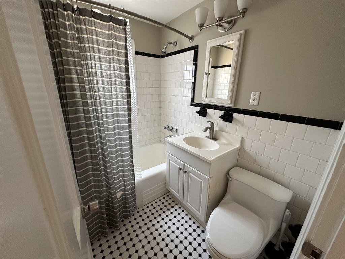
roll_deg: -1.4
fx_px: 140
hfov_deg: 102.1
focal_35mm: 14
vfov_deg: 85.7
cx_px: 172
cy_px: 130
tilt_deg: -15.1
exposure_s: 1/60
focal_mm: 2.22
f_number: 2.2
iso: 200
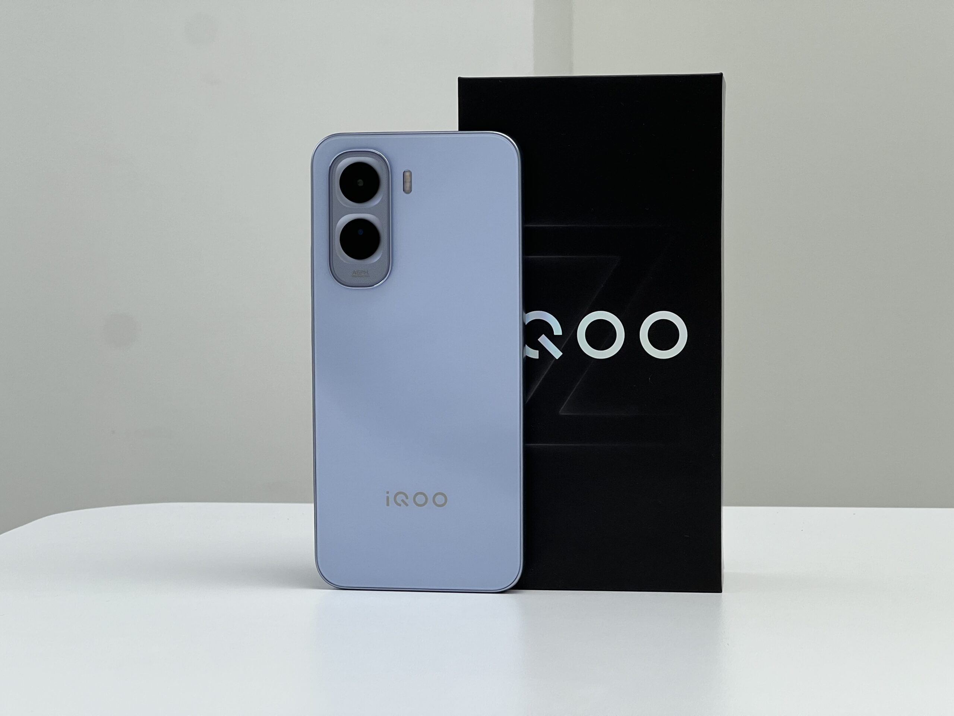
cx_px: 477
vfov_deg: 19.1
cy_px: 358
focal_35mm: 77
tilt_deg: -2.7
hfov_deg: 25.3
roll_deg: +0.4
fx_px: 2122
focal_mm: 9
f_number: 2.8
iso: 100
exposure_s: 1/99
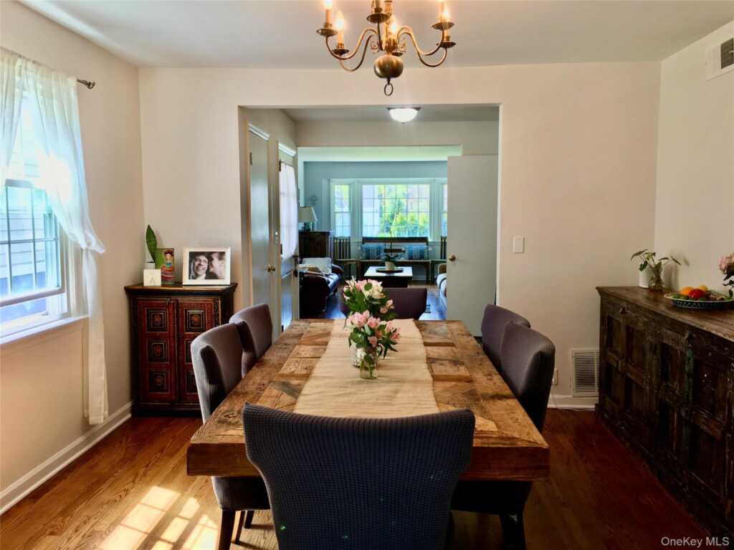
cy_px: 275
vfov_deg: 48.2
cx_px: 367
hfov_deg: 61.7
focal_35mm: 29
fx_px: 615
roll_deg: -0.4
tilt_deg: -3.3
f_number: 2.2
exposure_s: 1/40
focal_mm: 4.15
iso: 25
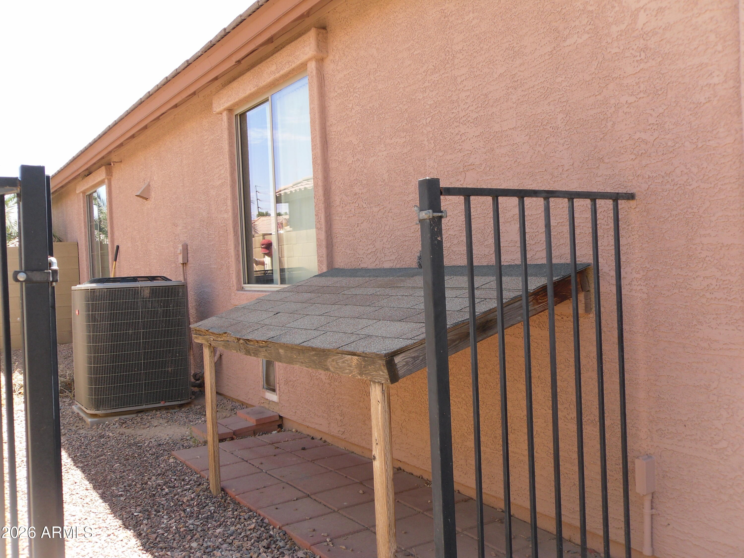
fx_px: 752
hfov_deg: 52.6
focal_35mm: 35
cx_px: 372
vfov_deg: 40.7
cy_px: 279
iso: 80
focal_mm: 6.3
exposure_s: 1/139
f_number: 3.5
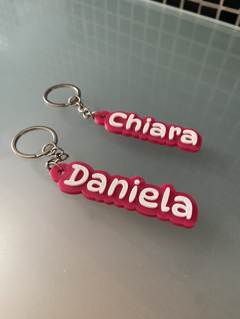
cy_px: 160
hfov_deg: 53.1
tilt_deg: -50.4
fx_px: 240
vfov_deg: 67.3
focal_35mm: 26
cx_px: 120
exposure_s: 1/40
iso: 640
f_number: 1.8
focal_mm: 4.25
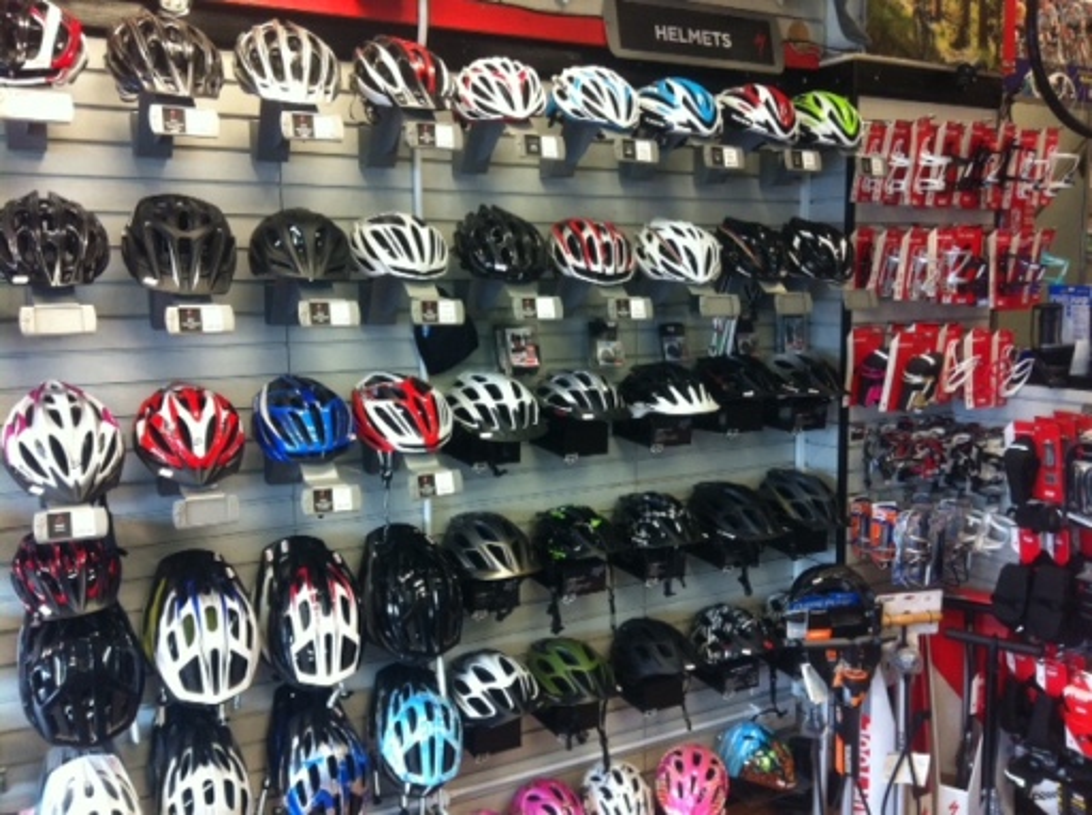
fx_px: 1102
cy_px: 408
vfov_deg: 40.6
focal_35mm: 35
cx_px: 546
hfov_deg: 52.7
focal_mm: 3.85
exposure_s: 1/15
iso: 160
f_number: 2.8
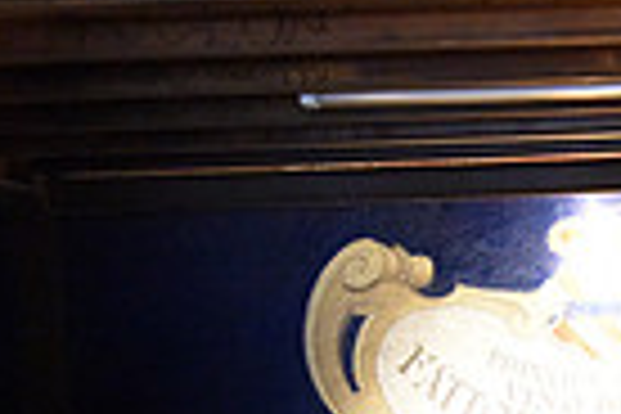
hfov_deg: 12.0
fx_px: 2898
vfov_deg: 7.8
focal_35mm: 168
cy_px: 839
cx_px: 706
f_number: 3.5
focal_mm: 40
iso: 11400
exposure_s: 1/125
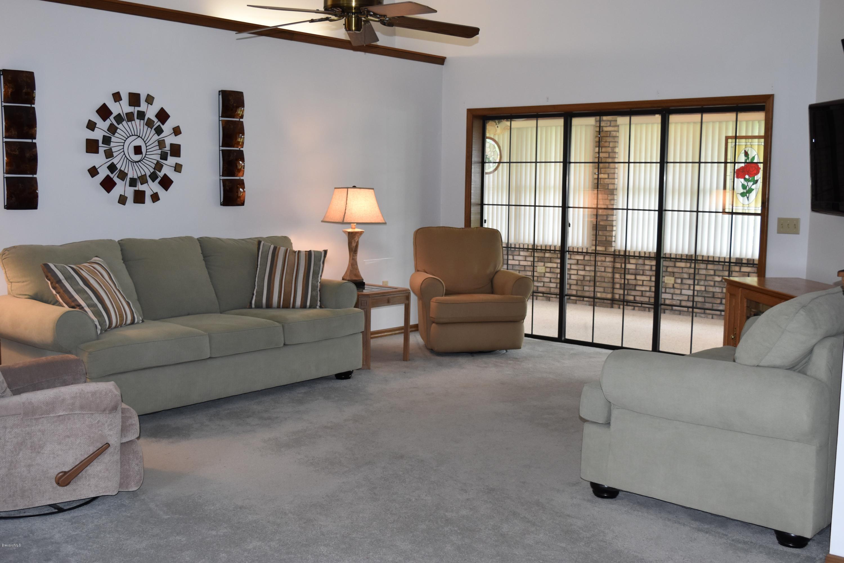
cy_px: 282
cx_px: 422
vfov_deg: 34.2
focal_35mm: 39
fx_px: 914
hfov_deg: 49.6
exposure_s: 1/125
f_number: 5.6
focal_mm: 26
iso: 800
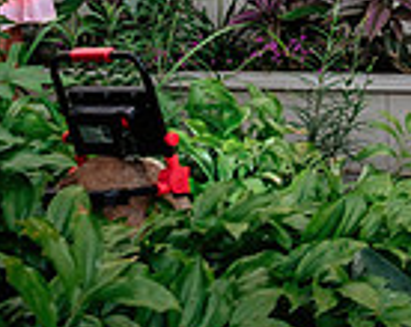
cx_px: 593
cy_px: -195
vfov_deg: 10.4
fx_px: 1725
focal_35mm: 142
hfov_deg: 13.0
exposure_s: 1/250
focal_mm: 24
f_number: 4
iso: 800
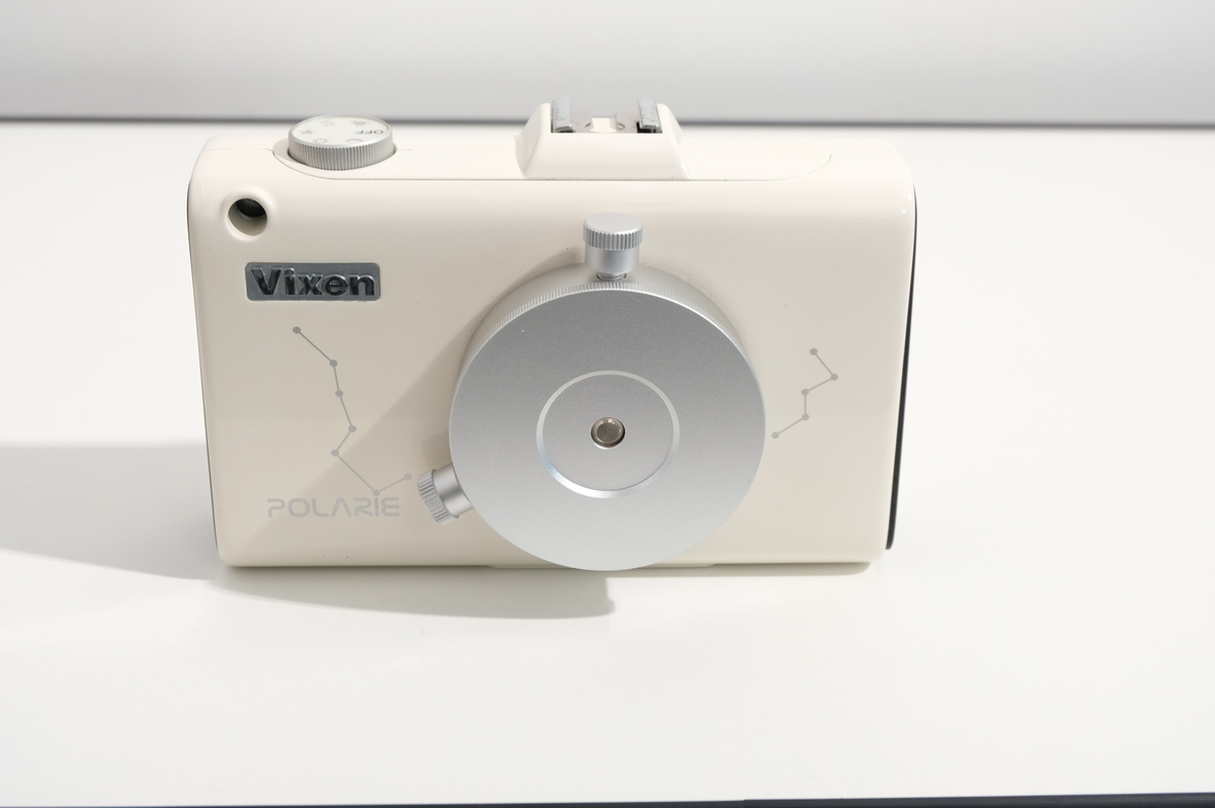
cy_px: 404
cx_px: 608
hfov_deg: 37.5
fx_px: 1787
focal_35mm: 53
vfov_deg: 25.5
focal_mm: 35.5
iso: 200
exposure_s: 1/200
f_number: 8
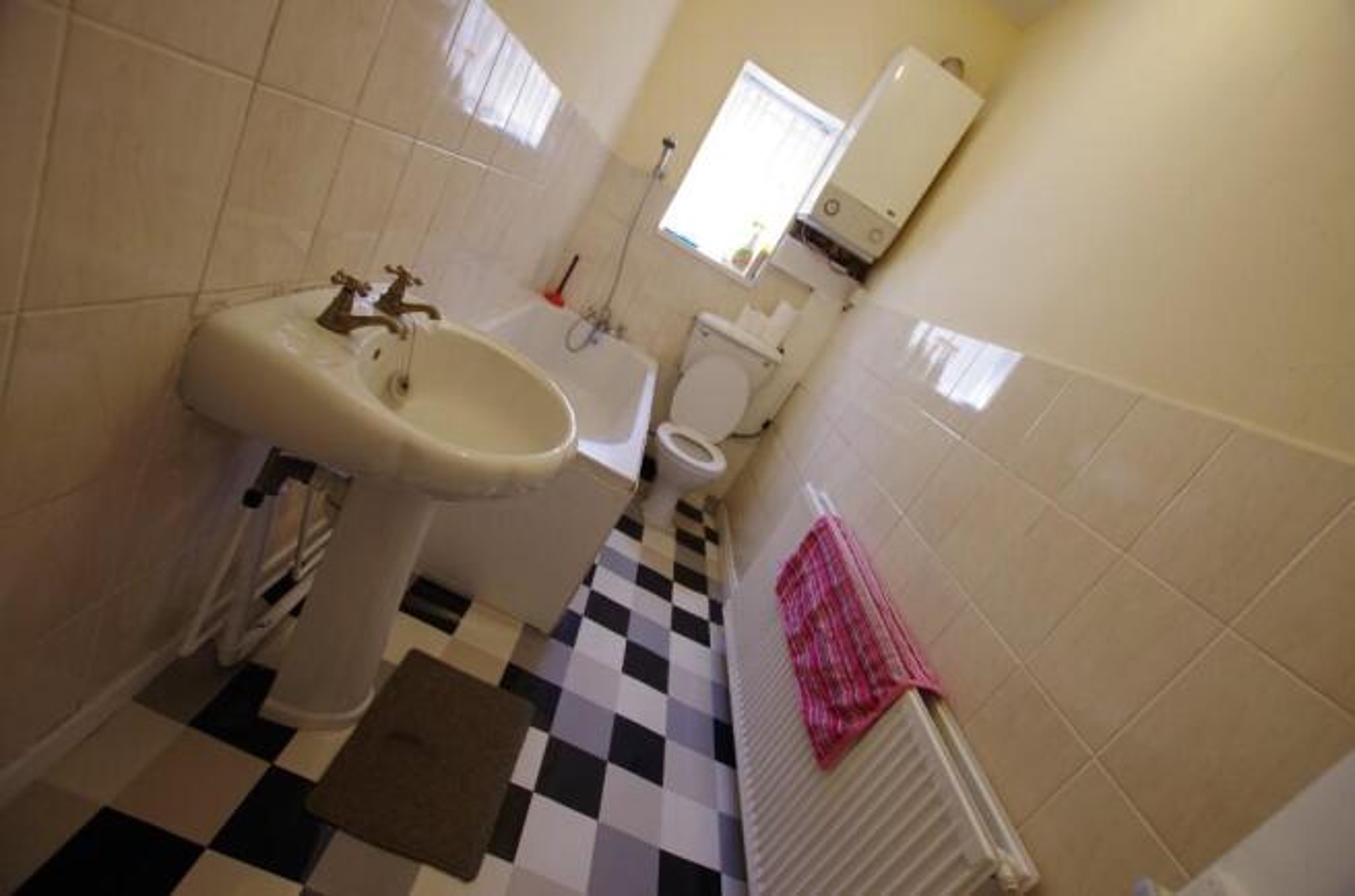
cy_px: 448
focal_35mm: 15
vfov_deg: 77.0
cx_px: 678
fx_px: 563
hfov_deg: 100.5
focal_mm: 10
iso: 400
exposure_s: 1/30
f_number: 3.5
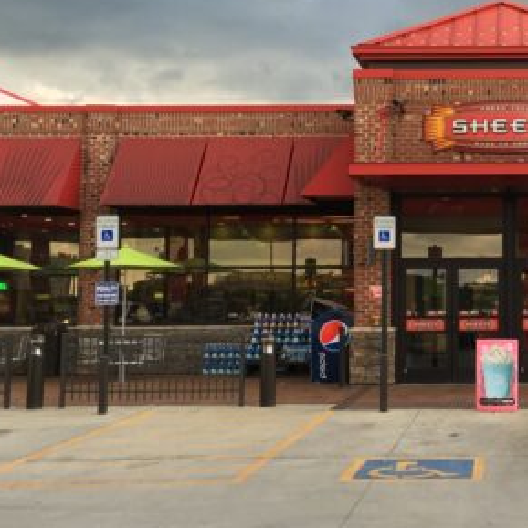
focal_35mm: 68
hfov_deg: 24.4
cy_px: 177
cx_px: 510
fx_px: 1173
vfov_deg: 25.2
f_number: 2.2
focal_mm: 4.15
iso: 32
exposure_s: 1/120
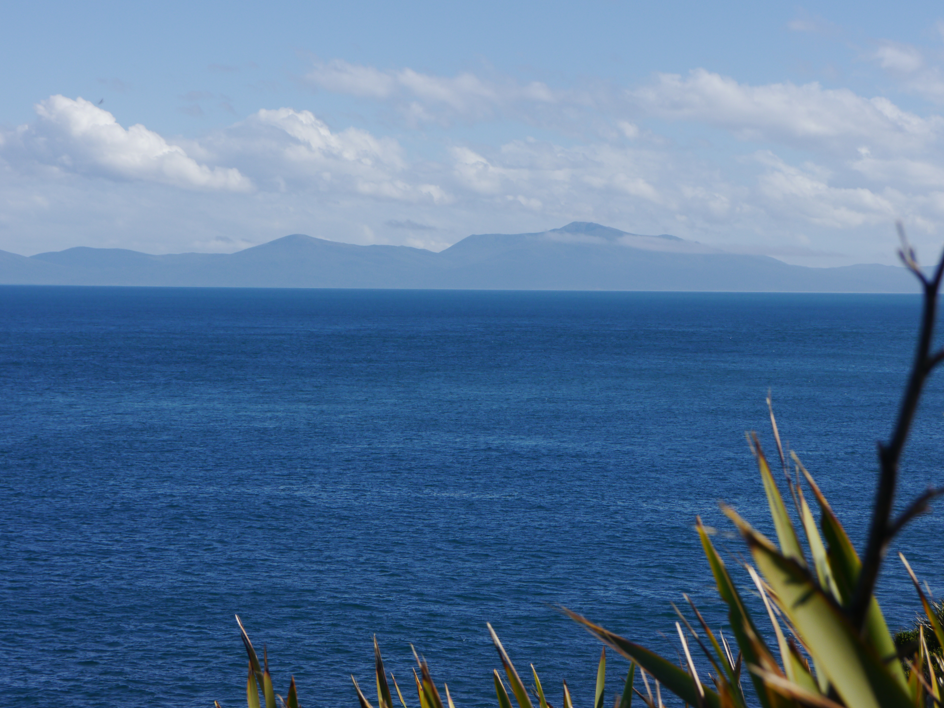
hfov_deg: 21.1
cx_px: 450
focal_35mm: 93
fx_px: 2536
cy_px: 324
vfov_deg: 15.9
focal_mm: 42
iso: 160
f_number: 10
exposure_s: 1/400
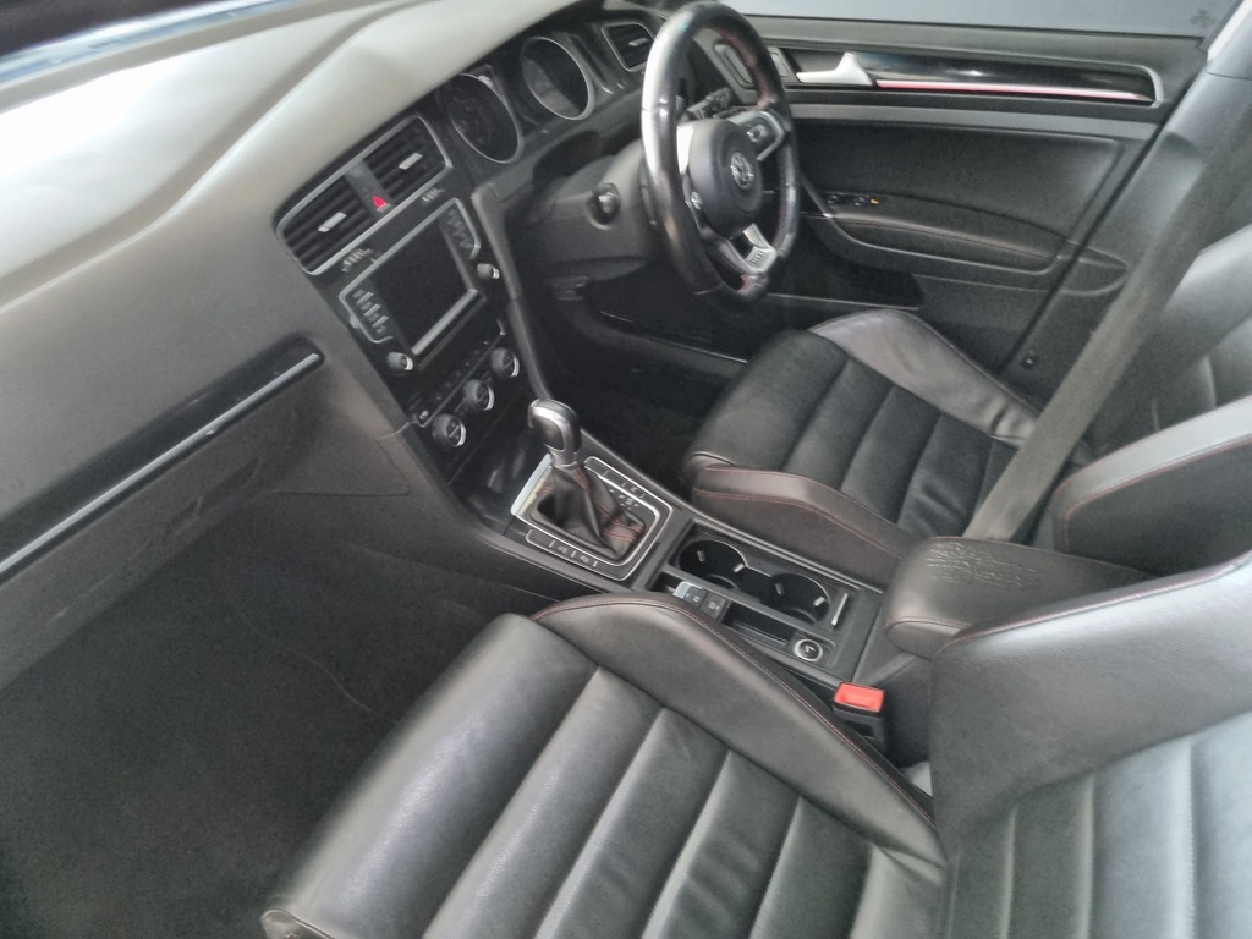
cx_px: 626
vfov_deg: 53.1
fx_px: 940
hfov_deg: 67.3
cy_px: 470
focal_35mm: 26
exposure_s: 1/50
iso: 640
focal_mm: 5.4
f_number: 1.8
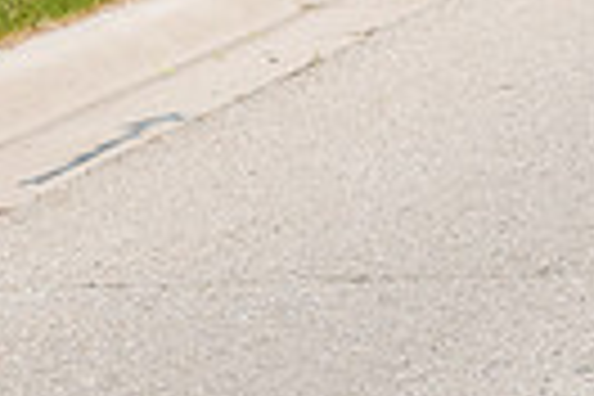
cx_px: 1228
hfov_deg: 6.9
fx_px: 4719
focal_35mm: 286
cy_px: 182
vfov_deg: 4.8
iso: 1000
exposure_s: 1/800
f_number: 7.1
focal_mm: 65
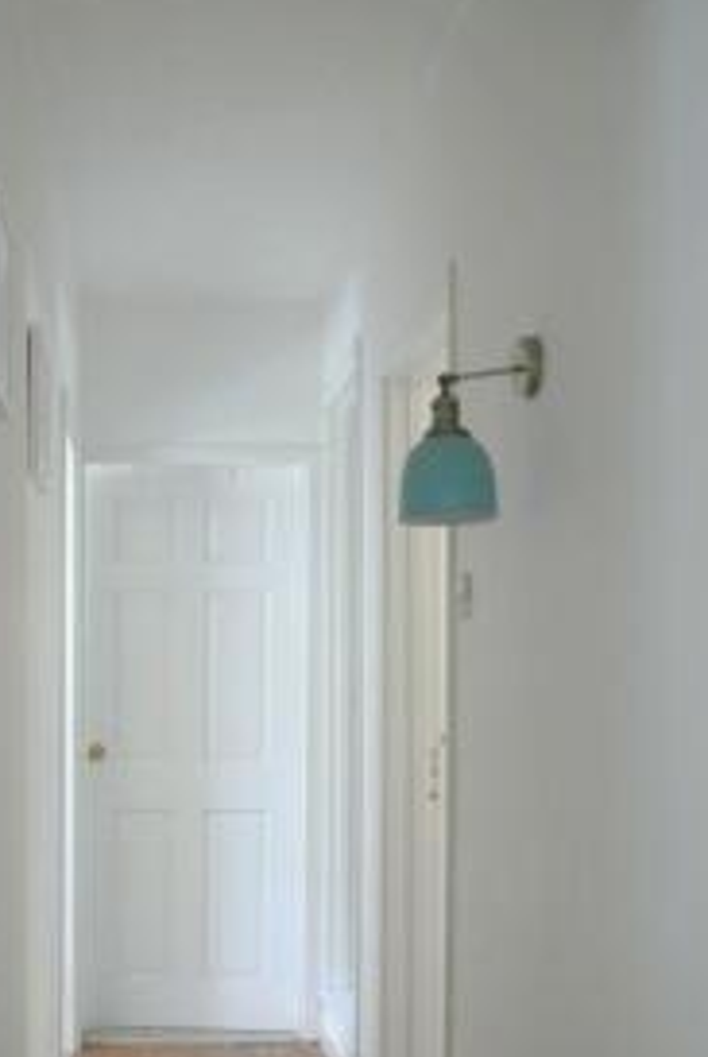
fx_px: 1411
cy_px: 757
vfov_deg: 40.2
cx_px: 201
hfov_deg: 27.9
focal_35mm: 48
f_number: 3.5
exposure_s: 1/25
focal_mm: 11.4
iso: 800
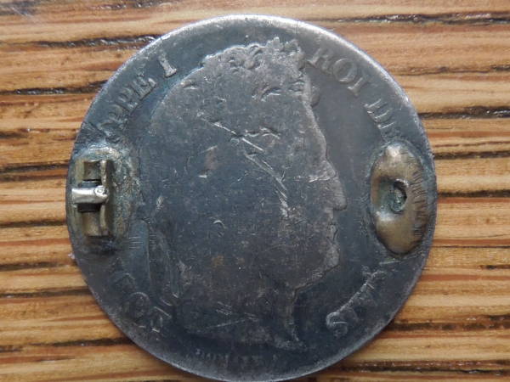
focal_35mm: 25
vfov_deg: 54.9
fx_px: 368
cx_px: 255
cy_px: 191
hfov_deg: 69.4
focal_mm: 4.5
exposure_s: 1/30
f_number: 3.3
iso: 320
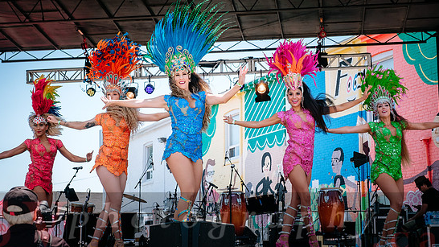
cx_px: 211
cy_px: 109
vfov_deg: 17.5
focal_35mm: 69
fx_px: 803
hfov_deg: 30.6
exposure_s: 1/1250
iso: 200
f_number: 3.6
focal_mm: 41.4
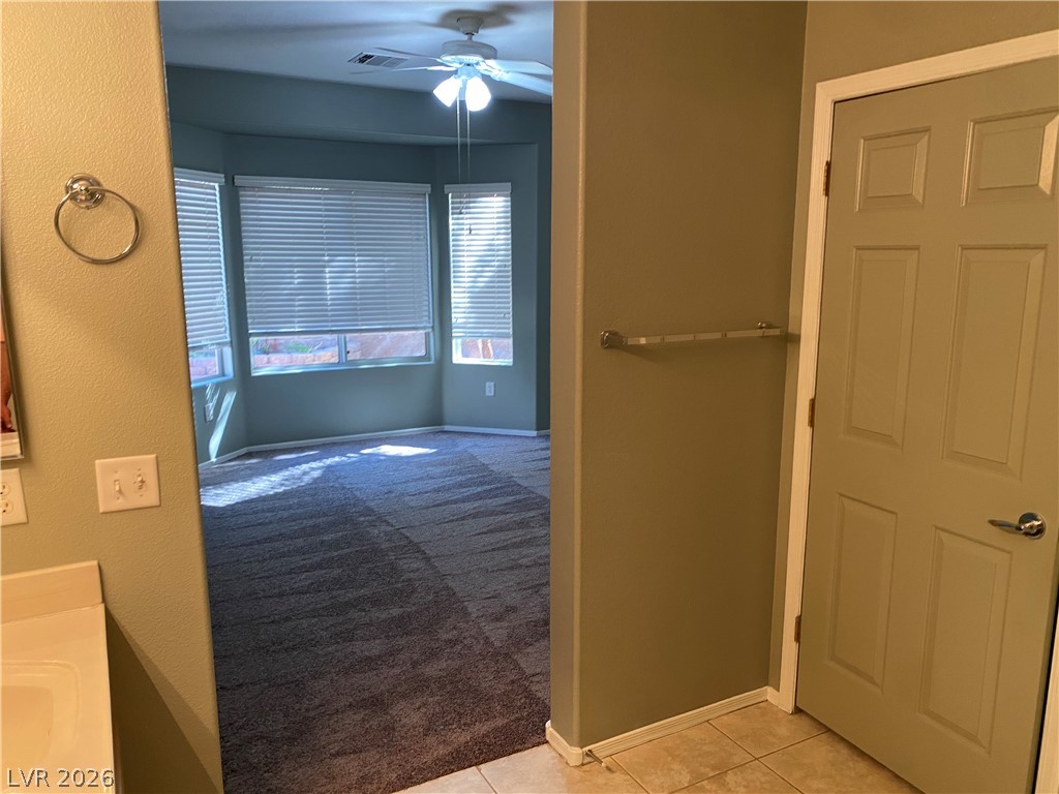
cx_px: 530
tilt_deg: -8.3
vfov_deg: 53.1
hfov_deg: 67.3
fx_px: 795
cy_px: 397
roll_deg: +0.5
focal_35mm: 26
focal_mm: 4.25
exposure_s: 1/60
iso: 125
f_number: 1.8
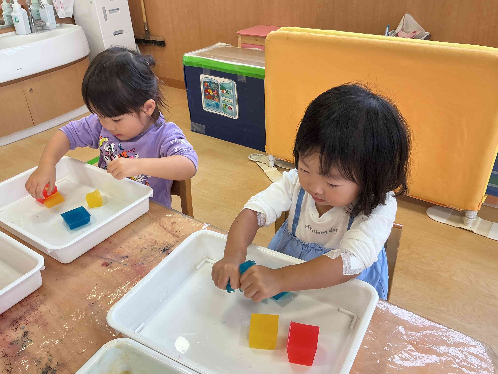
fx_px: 417
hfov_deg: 61.7
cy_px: 187
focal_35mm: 29
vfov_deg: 48.2
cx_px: 249
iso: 32
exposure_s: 1/100
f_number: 1.8
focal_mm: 3
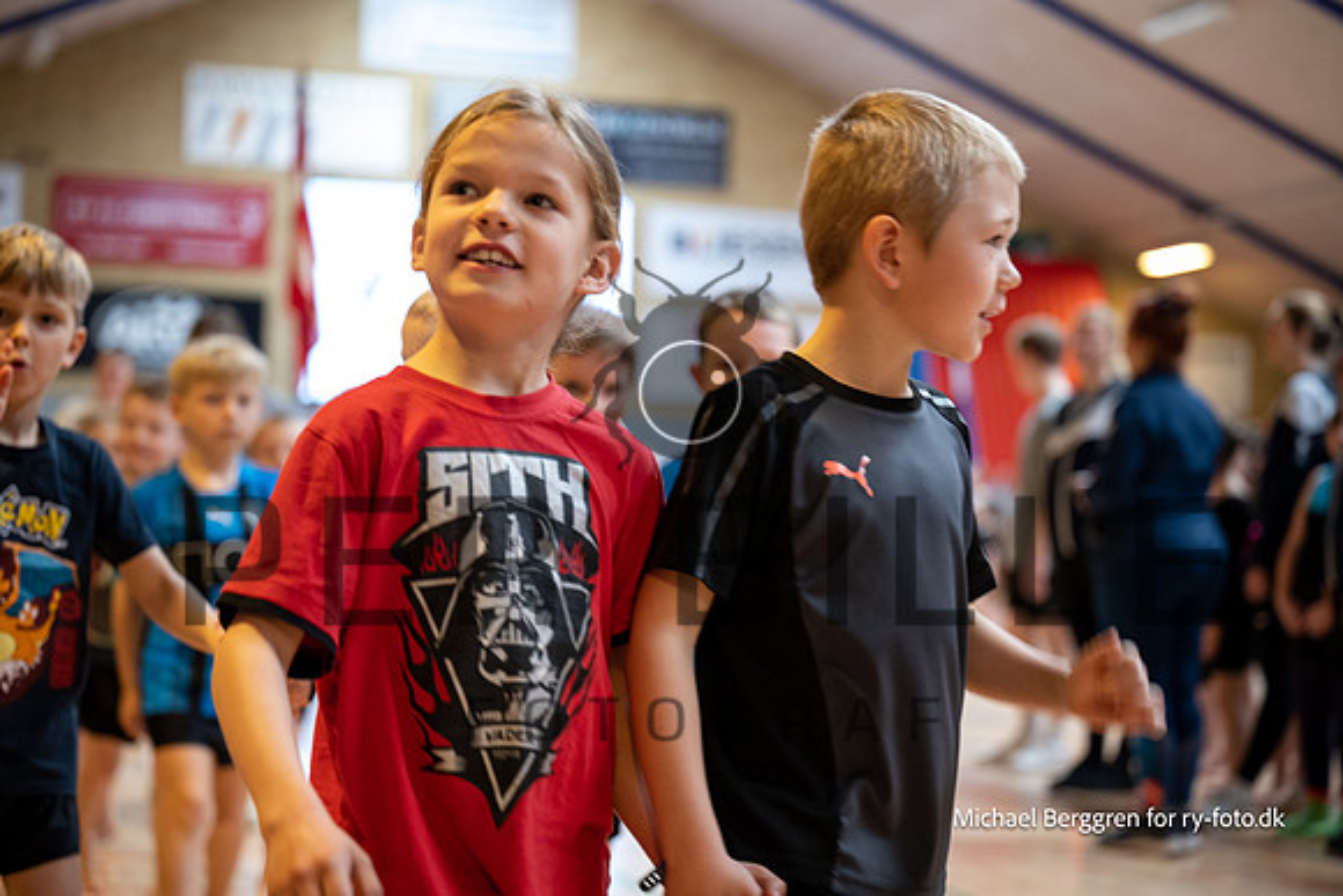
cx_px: 672
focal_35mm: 70
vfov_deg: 19.5
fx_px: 2612
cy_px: 448
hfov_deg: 28.8
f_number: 2.8
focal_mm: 70
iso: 1600
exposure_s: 1/125
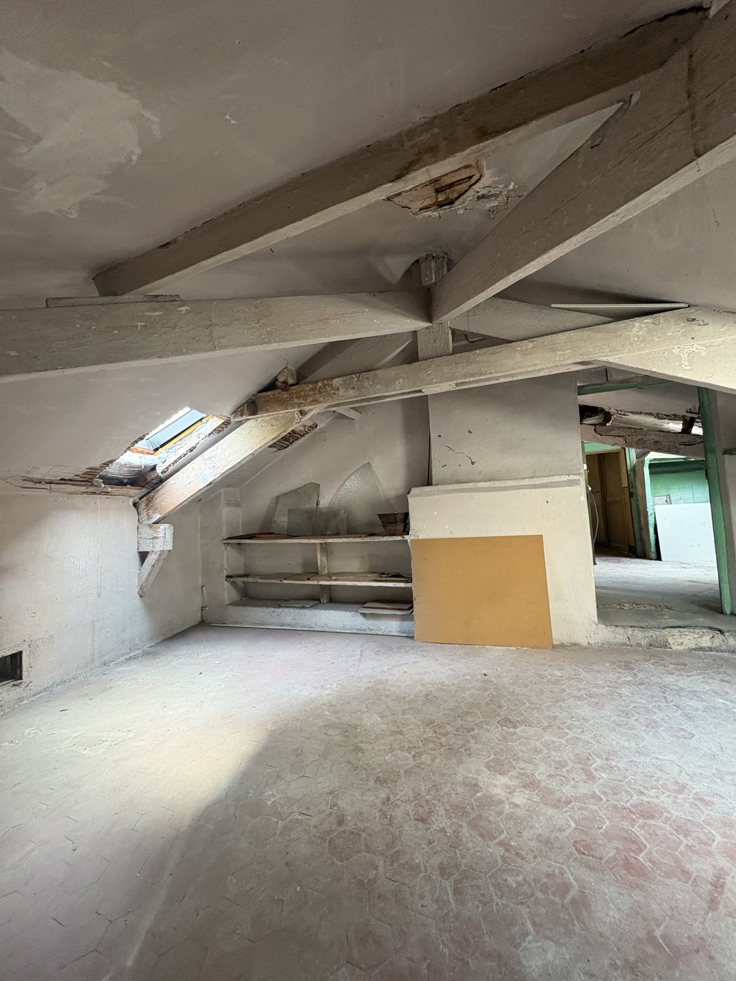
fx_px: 397
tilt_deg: +4.7
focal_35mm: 14
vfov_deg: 102.1
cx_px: 368
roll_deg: +2.4
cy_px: 490
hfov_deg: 85.7
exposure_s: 1/60
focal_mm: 2.22
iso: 400
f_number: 2.2
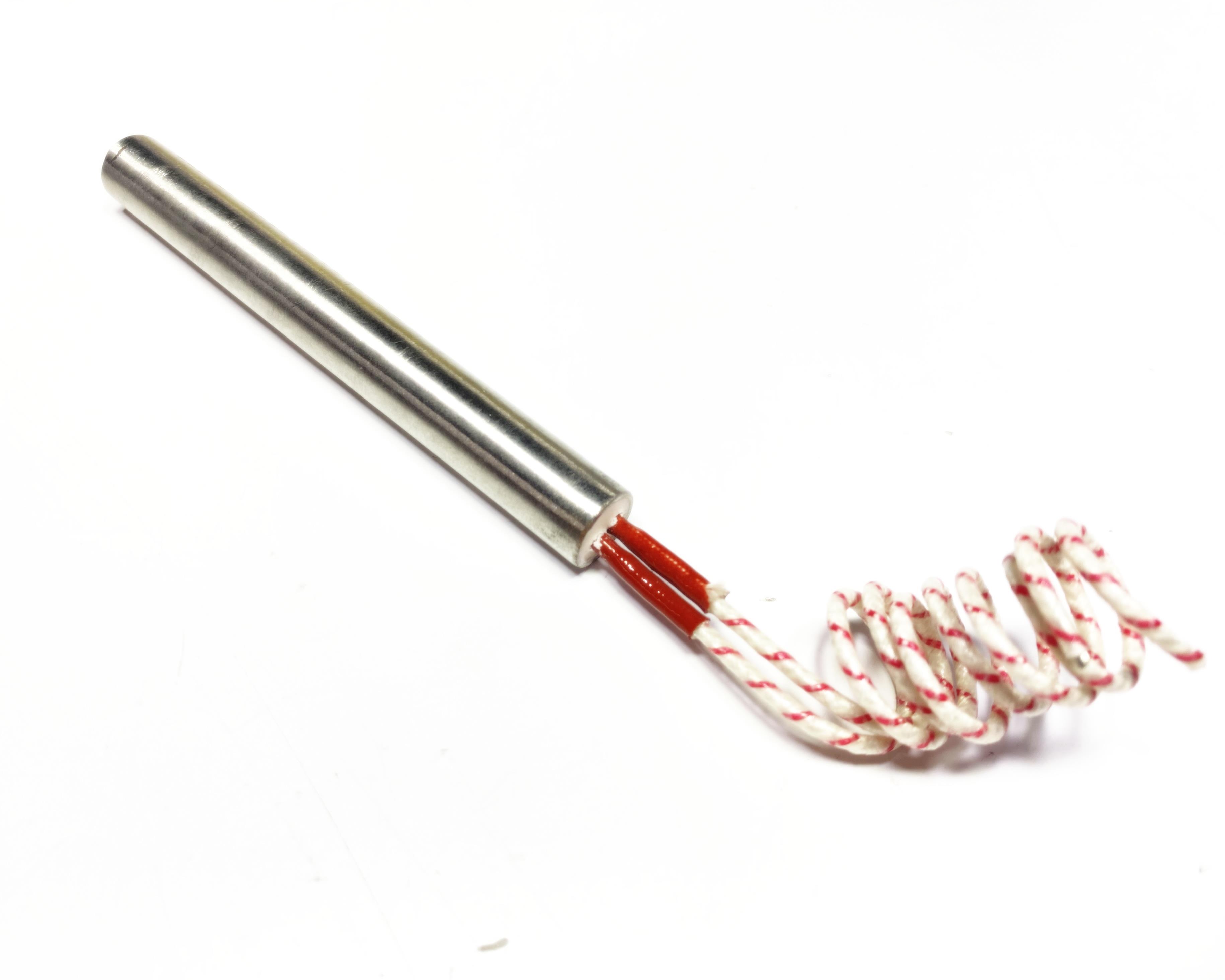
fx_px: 1015
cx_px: 606
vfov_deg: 51.5
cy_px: 482
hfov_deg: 62.2
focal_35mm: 28
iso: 50
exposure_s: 1/100
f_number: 1.8
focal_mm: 4.25
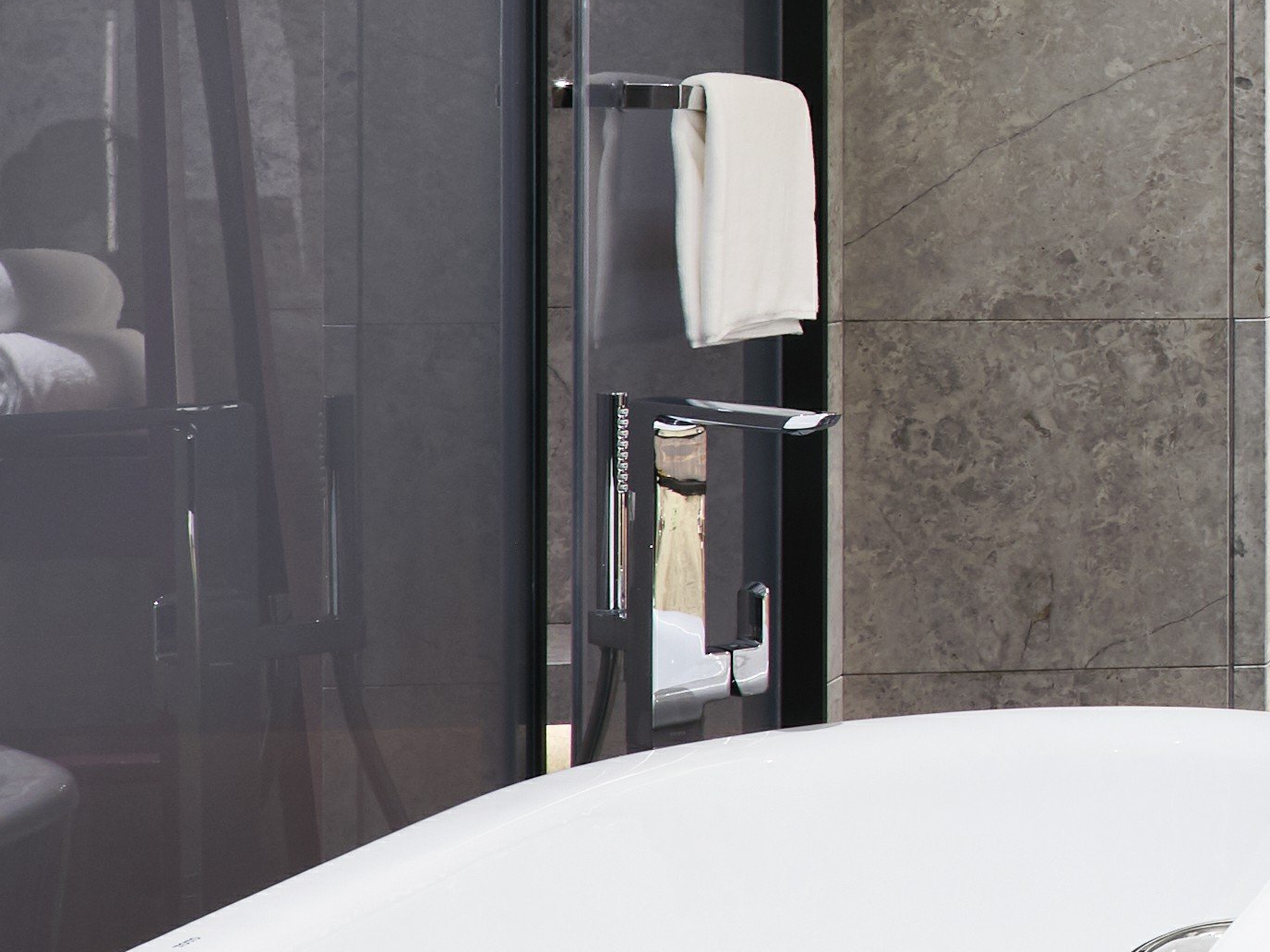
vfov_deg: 18.2
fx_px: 2862
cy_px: -87
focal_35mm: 78
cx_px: 2630
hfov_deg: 17.2
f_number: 16
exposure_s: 1.5
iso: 200
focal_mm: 17
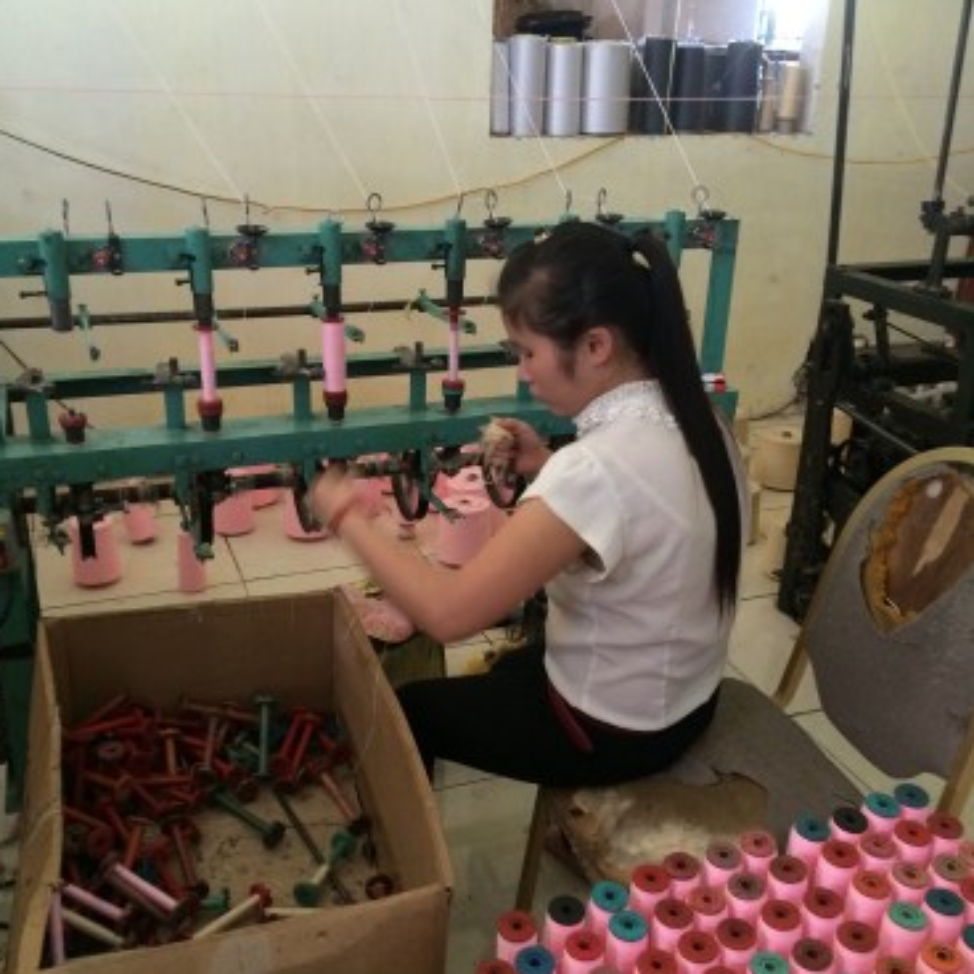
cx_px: 480
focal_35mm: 36
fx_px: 1146
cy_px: 521
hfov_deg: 46.0
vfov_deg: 46.0
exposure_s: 1/33
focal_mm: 4.12
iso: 200
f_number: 2.2
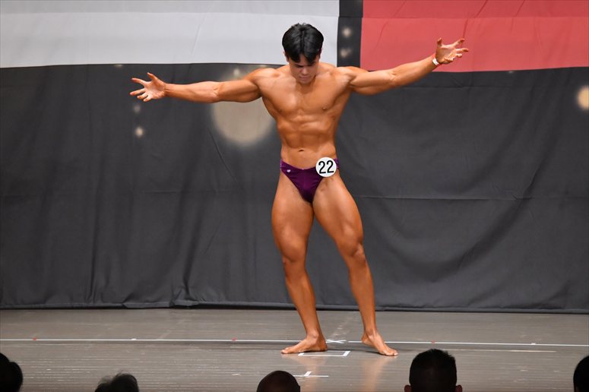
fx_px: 3680
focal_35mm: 225
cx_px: 294
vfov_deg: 6.1
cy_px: 196
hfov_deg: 9.2
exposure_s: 1/400
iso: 6400
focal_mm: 150
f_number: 5.6
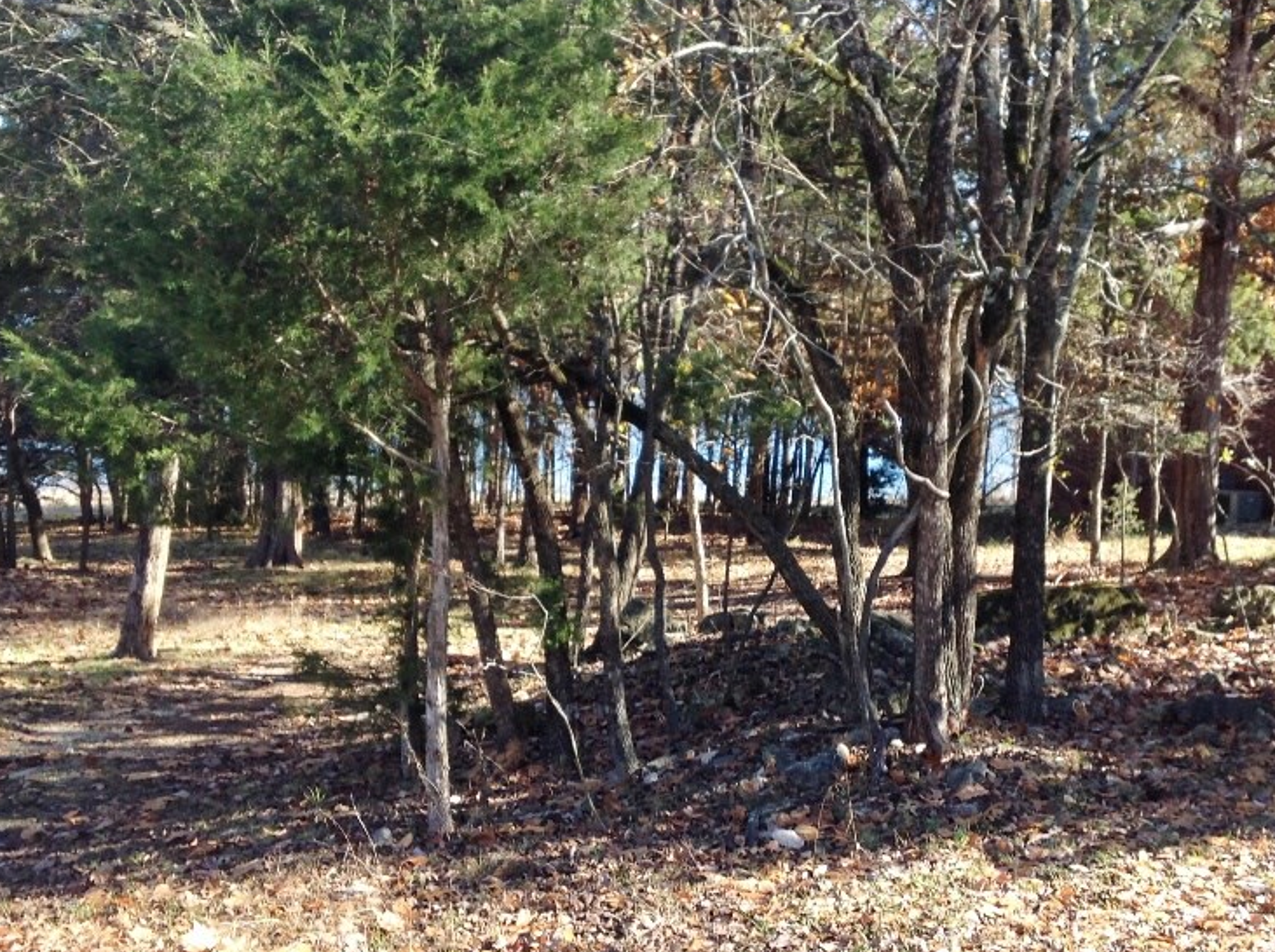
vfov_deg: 29.6
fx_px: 1802
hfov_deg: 38.8
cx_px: 748
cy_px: 529
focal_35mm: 49
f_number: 2.4
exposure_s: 1/254
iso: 50
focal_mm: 4.28
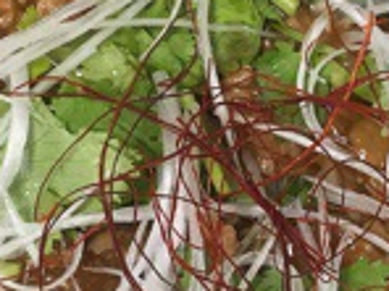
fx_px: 1506
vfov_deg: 11.0
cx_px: 265
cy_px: 244
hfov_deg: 14.7
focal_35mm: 134
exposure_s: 1/30
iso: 64
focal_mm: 3.3
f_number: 2.4
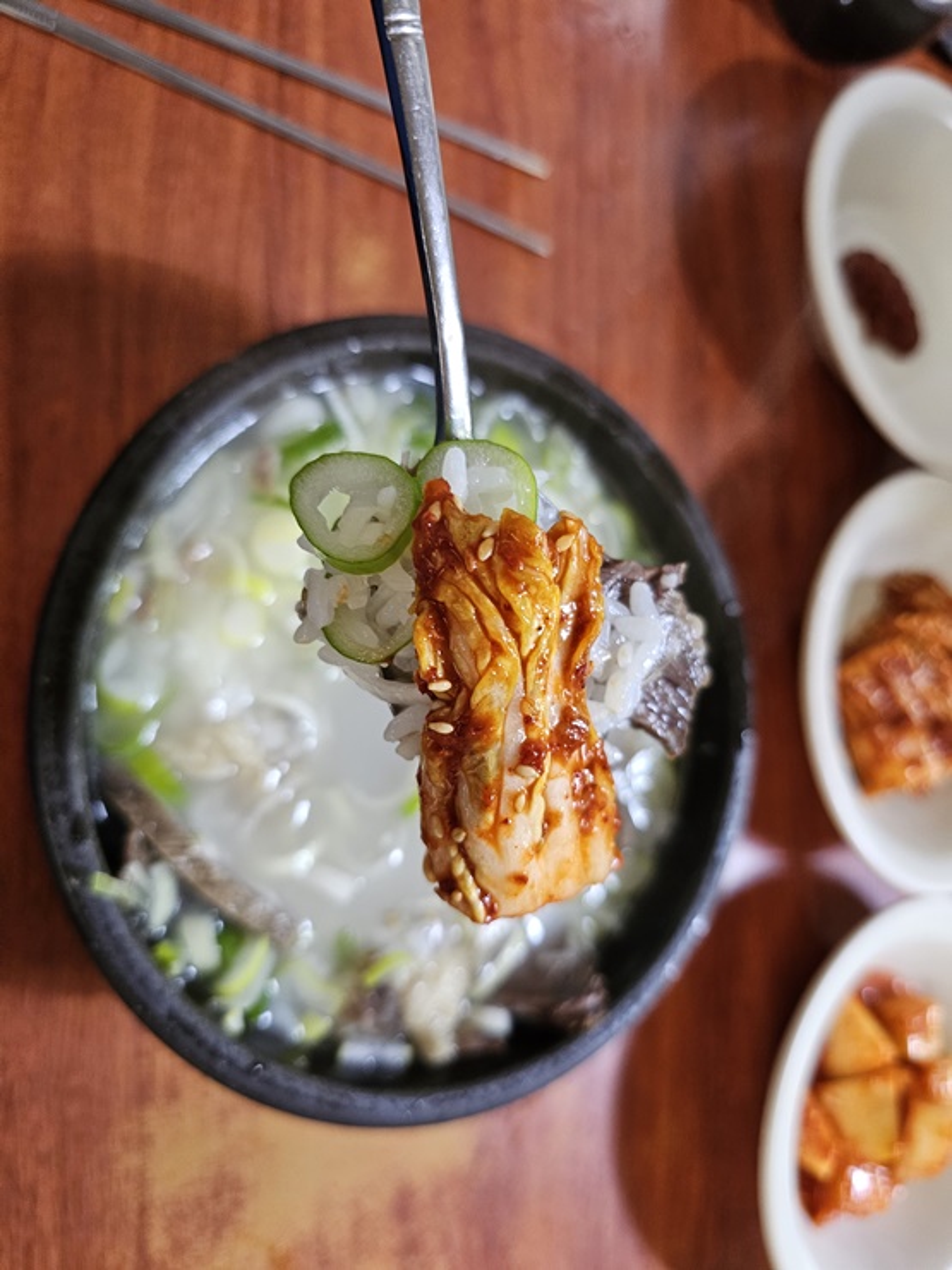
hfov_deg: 58.9
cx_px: 476
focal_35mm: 23
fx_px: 843
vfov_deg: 73.9
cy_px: 635
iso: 500
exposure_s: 1/40
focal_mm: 6.3
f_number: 1.7
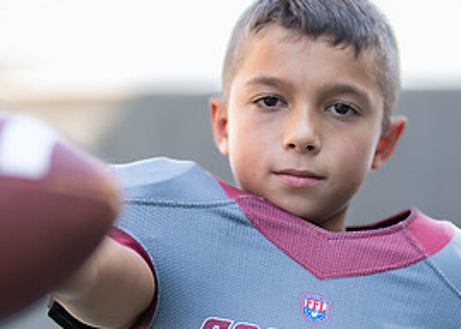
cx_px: 272
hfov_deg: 15.8
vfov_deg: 11.2
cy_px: 297
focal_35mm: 127
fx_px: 1662
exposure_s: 1/1600
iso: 100
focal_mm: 50
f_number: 1.2
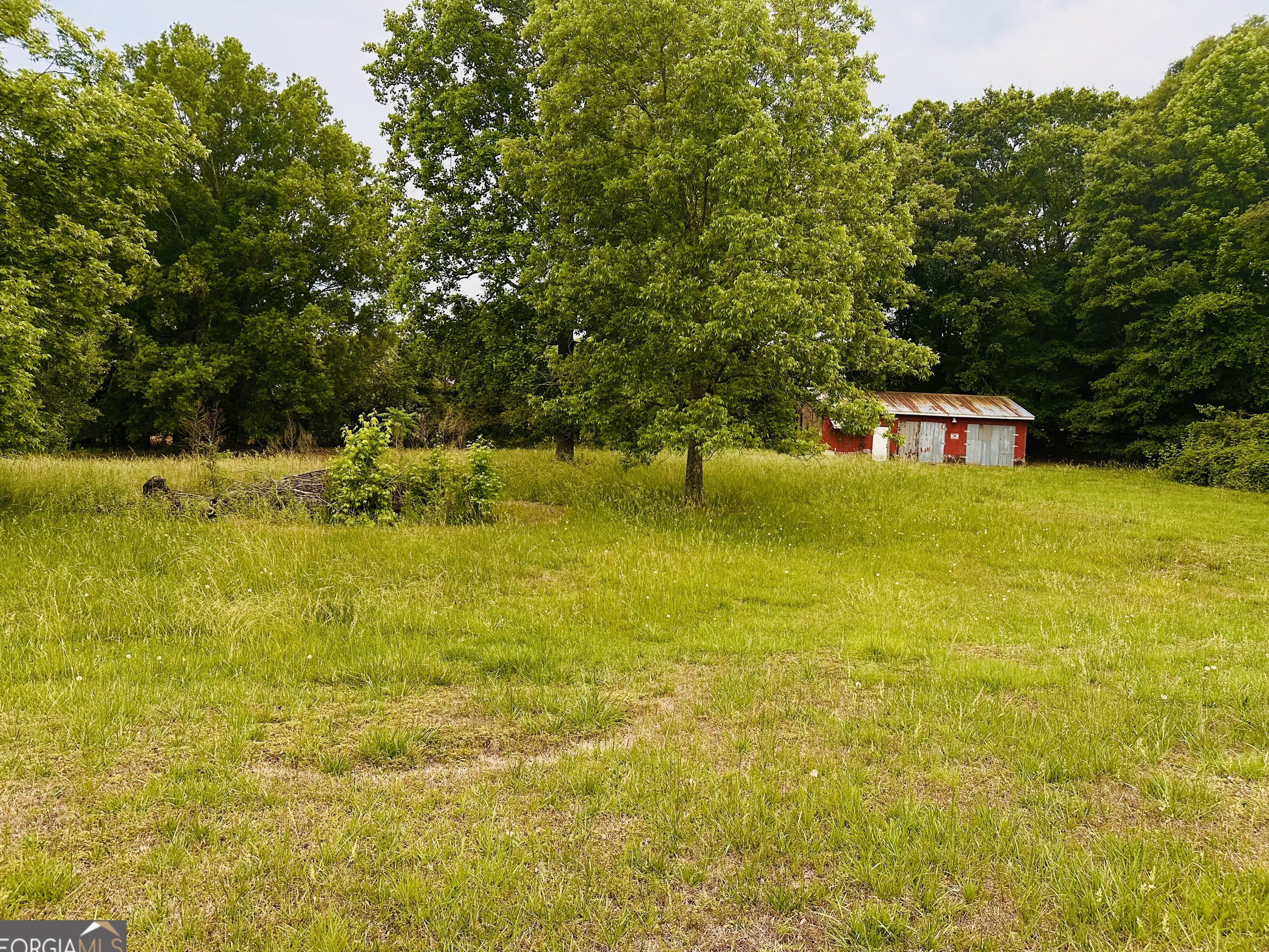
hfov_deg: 69.4
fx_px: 917
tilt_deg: -1.4
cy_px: 474
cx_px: 639
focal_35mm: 25
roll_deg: -2.7
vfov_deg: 54.9
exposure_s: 1/549
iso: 80
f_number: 1.78
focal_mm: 6.86
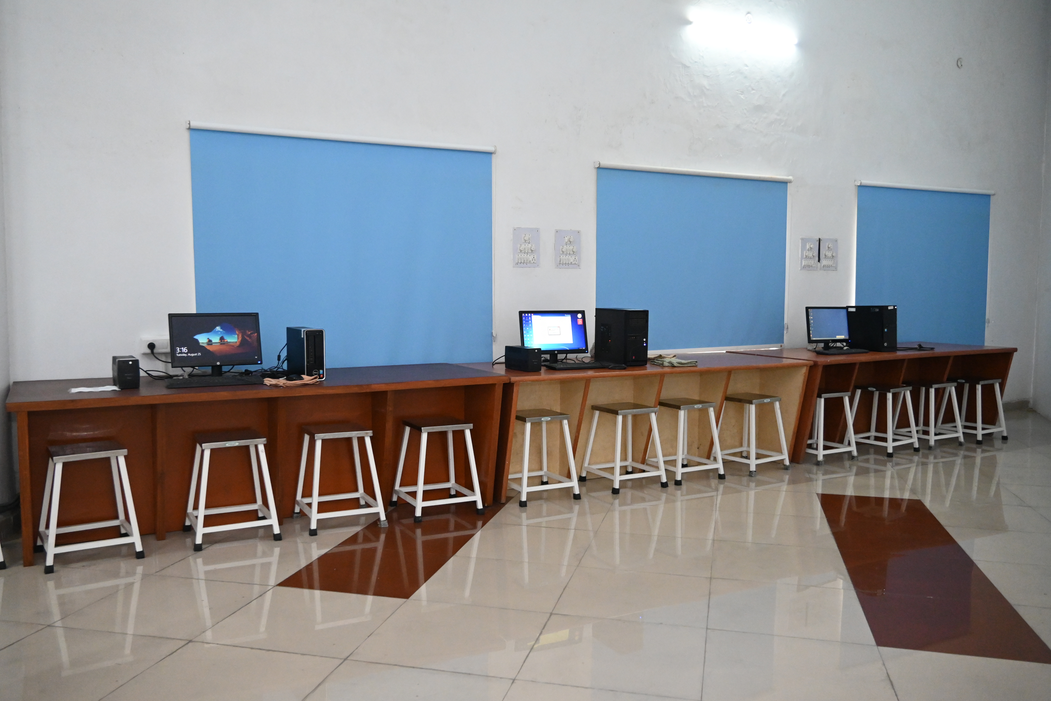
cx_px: 526
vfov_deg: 43.6
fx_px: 876
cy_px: 350
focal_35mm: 30
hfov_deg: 61.9
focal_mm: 20
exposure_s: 1/125
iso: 3200
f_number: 3.5
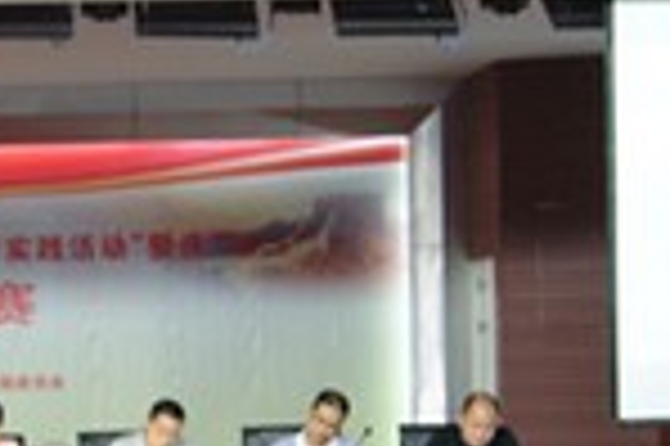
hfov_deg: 15.2
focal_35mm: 131
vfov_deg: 10.4
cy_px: 414
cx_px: -94
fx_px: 2435
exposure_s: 1/15
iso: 400
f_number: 4
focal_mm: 26
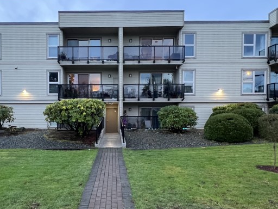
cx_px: 113
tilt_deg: -1.8
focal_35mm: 26
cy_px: 126
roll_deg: +0.0
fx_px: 209
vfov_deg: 52.7
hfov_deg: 66.7
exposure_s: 1/60
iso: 800
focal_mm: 1.57
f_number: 1.8
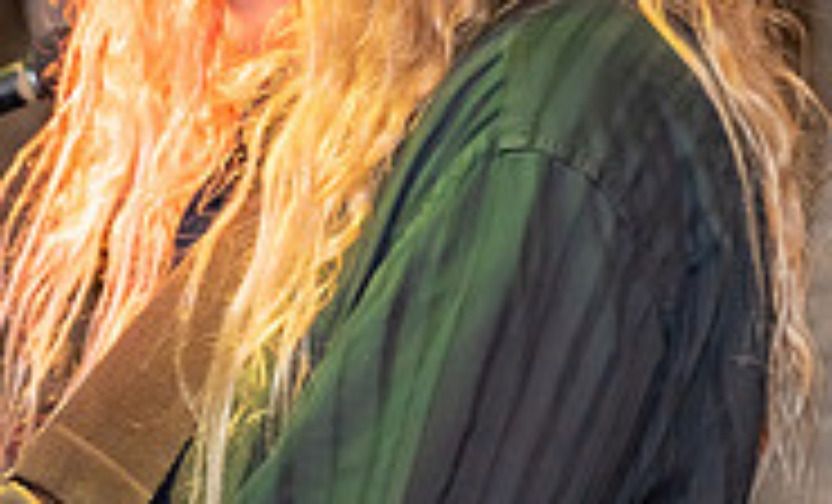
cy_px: 392
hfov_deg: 7.6
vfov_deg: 4.6
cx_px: -9
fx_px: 6204
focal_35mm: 276
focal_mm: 70
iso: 1000
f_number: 5.6
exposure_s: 1/160
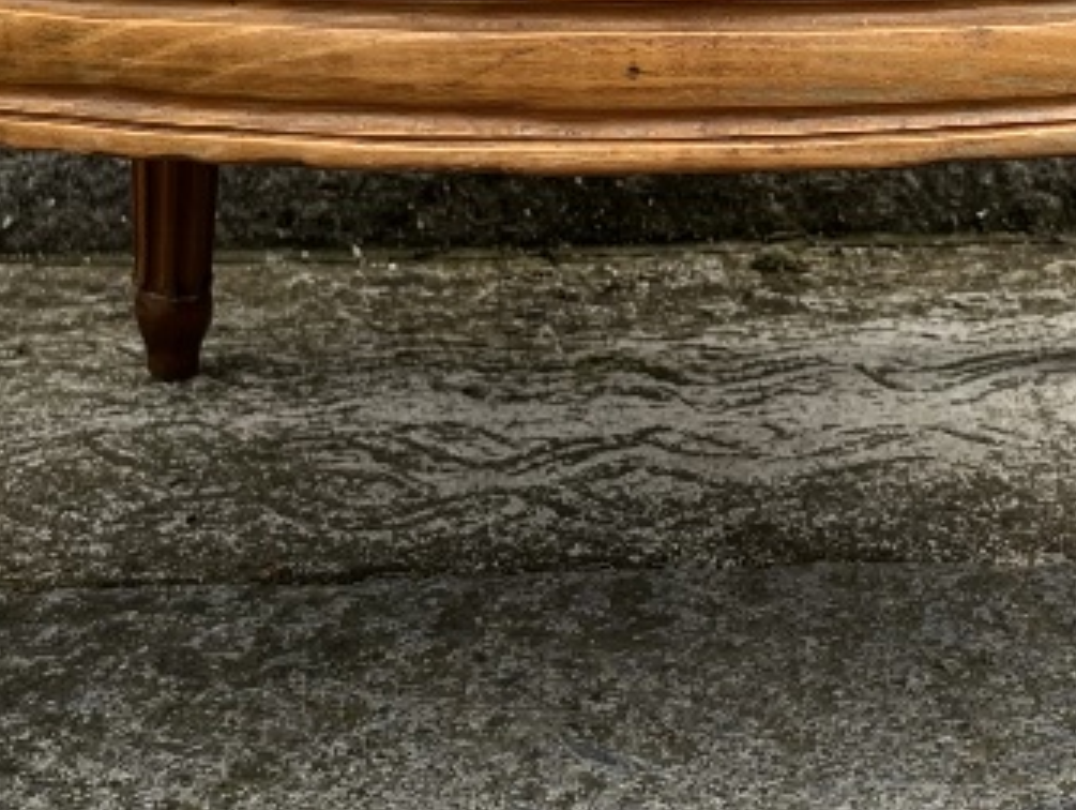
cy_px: 174
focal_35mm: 93
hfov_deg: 21.0
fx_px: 2894
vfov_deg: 15.8
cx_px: 742
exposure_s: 1/992
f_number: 1.6
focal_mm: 5.1
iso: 50
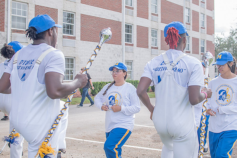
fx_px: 342
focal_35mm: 52
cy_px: 79
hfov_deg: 38.2
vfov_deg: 26.0
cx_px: 118
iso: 100
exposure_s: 1/320
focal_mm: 35
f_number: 4
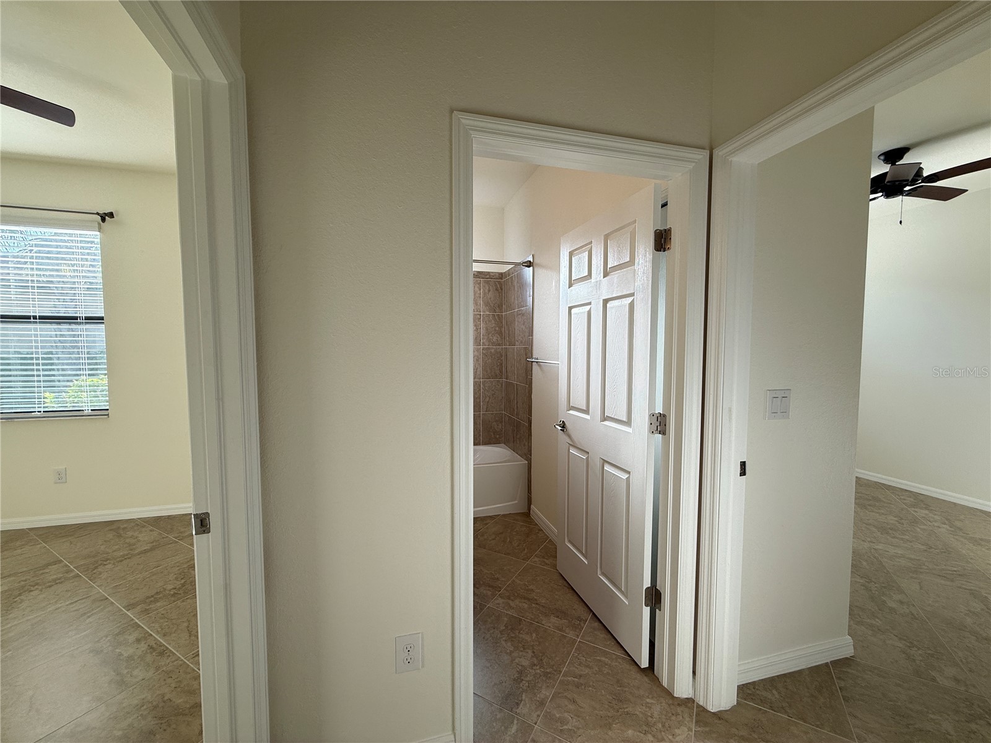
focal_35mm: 14
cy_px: 372
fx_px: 401
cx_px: 496
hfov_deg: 102.1
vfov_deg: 85.7
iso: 50
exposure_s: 1/144
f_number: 2.2
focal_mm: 2.22
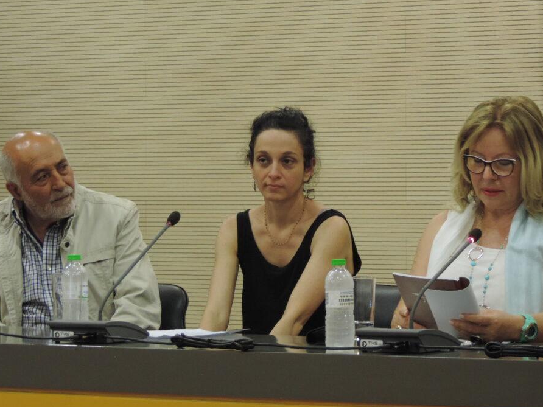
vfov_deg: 9.6
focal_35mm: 155
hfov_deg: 12.7
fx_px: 2431
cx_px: 294
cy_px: 190
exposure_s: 1/30
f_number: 4.3
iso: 640
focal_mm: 24
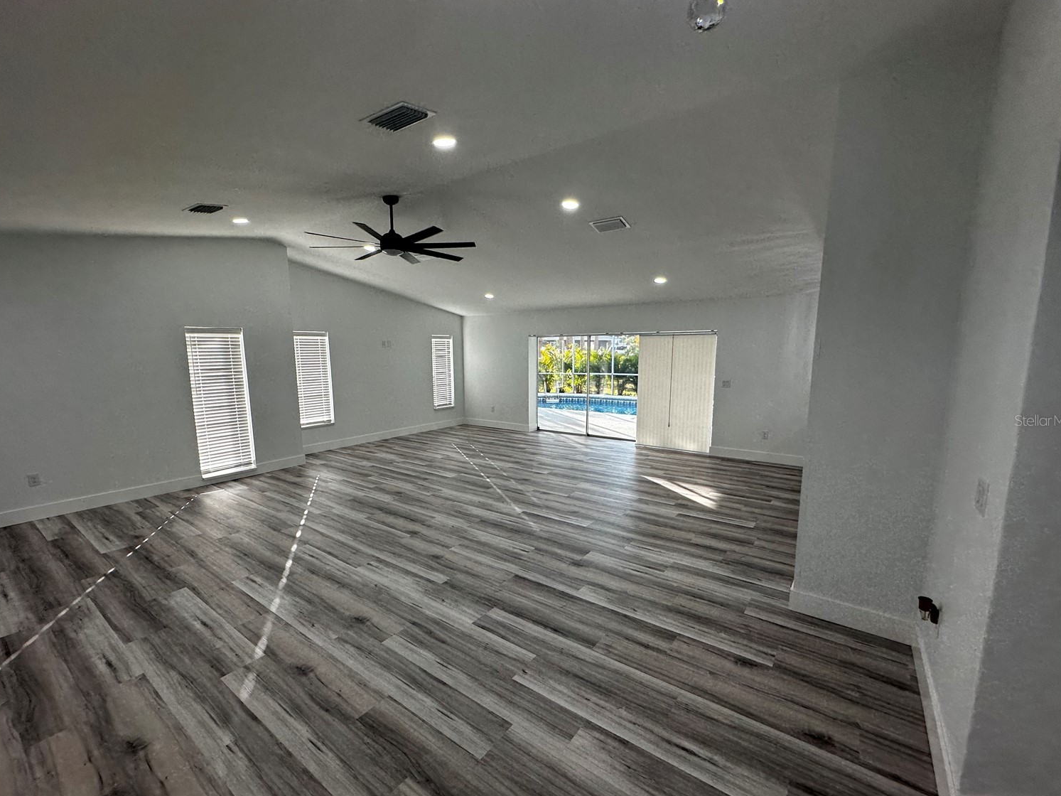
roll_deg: +1.9
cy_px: 420
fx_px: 460
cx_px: 513
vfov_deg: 81.7
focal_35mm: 15
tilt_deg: -7.7
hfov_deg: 98.1
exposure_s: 1/120
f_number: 2.2
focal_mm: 2.22
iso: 64
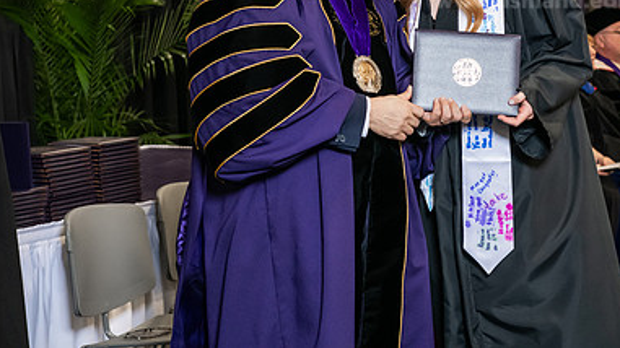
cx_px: 361
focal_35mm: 99
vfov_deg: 12.1
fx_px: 1627
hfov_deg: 21.6
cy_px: 35
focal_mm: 62
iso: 2500
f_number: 5
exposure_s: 1/200
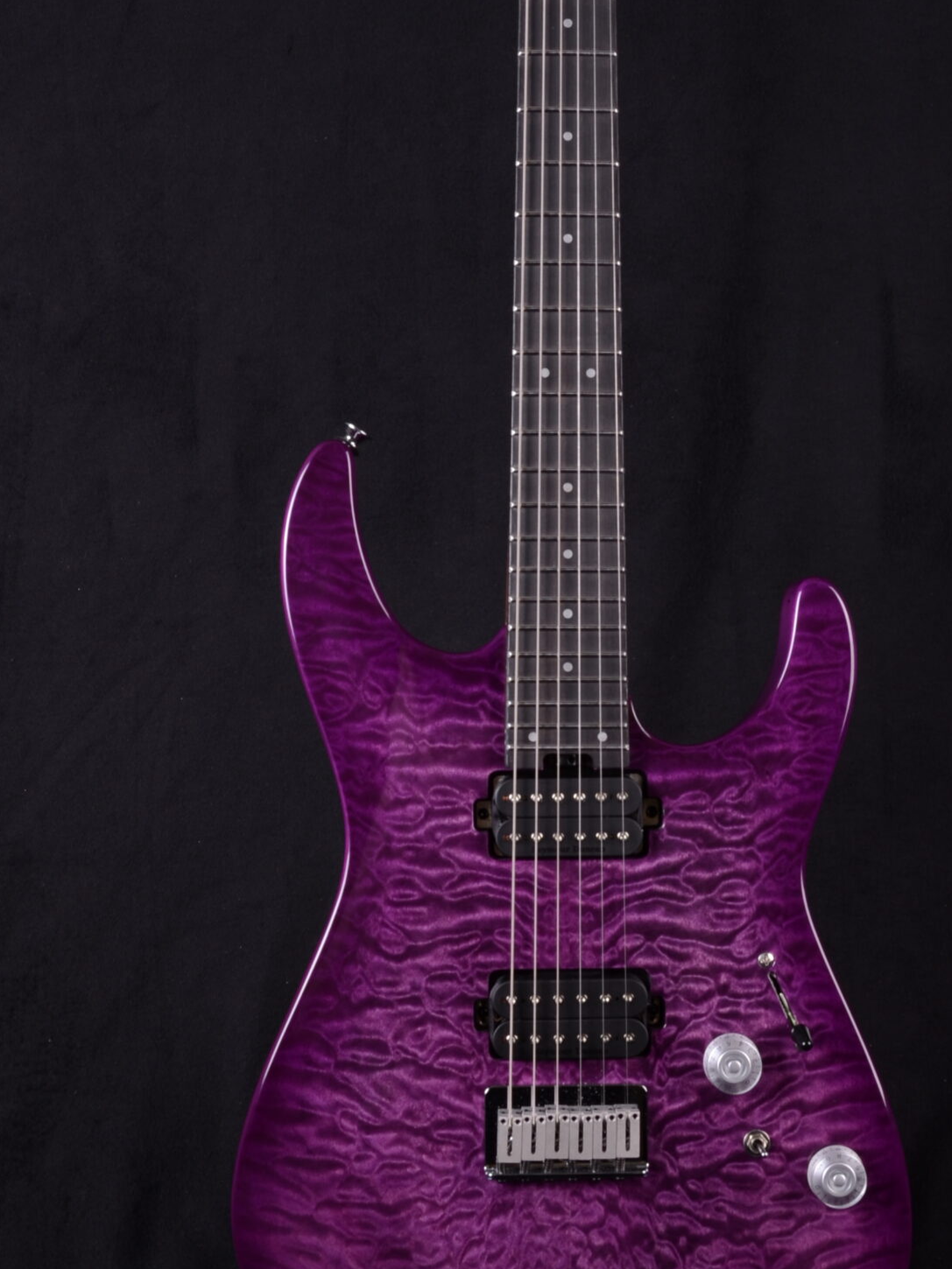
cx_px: 568
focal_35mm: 61
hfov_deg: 24.0
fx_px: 2237
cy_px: 389
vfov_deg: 31.4
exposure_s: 1/200
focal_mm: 24
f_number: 13
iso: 200
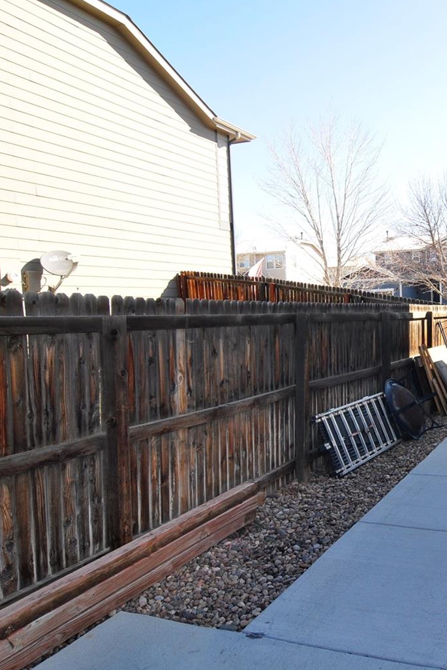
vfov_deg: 65.5
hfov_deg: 43.0
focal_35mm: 28
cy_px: 331
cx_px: 392
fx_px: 521
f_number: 5.6
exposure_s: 1/200
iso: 200
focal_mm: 12
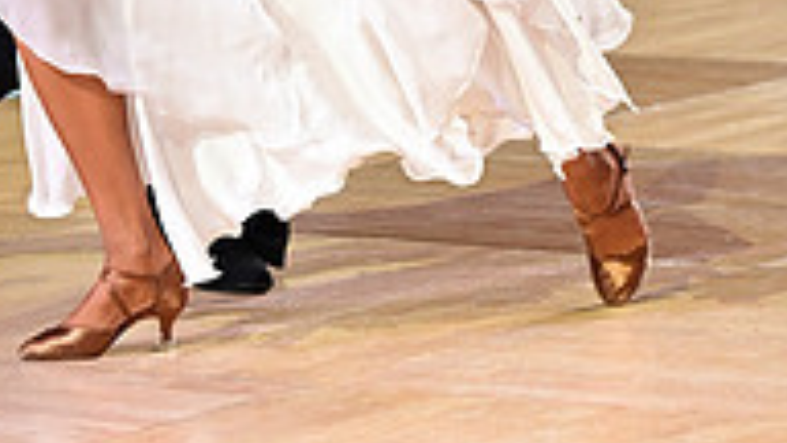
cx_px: 303
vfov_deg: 3.9
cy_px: -271
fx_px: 6407
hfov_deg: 7.0
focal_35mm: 307
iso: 1600
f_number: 2.8
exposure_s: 1/400
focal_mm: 97
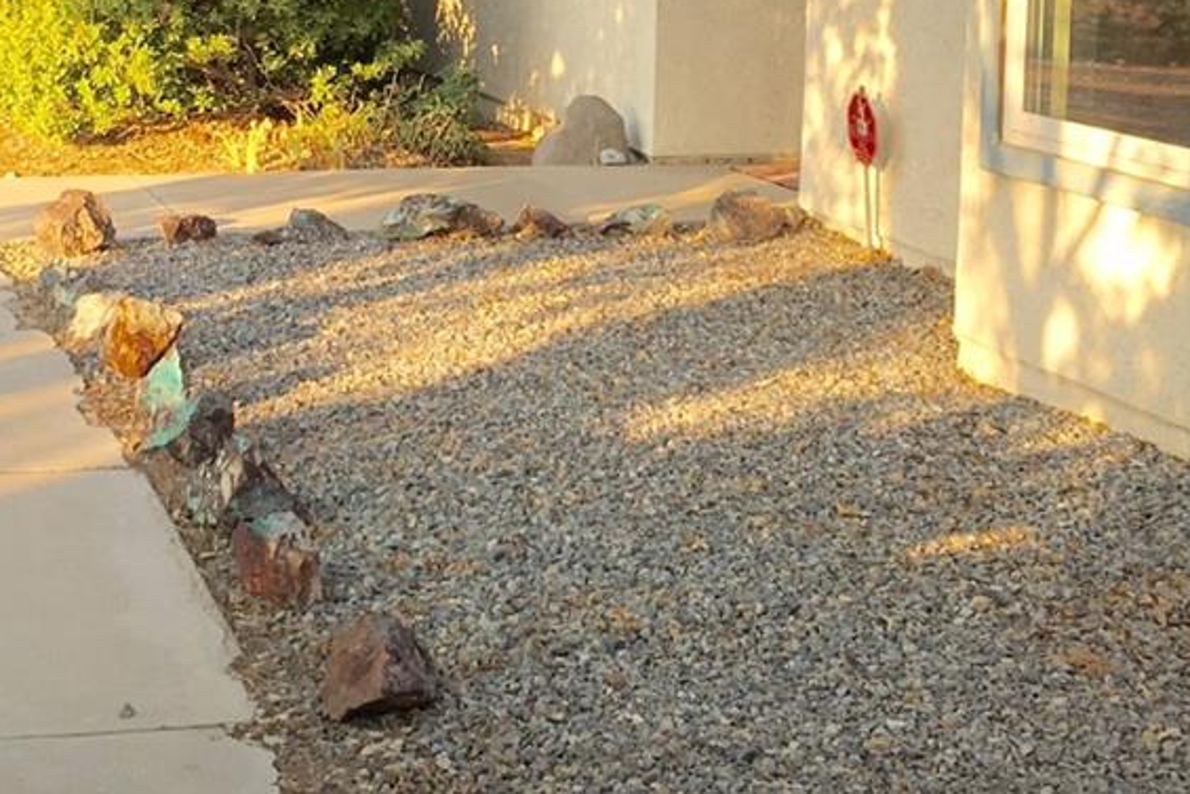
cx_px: 396
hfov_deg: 25.2
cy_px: 128
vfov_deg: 16.9
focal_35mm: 80
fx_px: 2645
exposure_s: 1/472
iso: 25
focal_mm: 4.15
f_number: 2.2
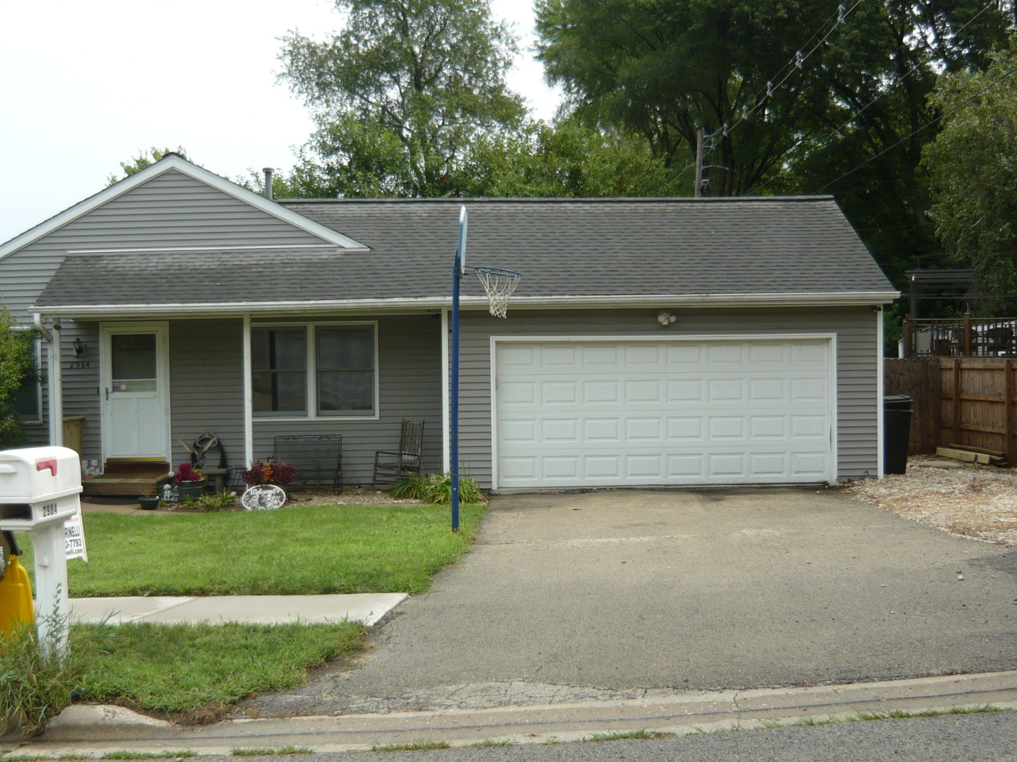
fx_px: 1322
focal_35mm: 45
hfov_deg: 42.1
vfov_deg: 32.2
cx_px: 508
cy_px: 381
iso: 100
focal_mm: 5.5
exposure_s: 1/800
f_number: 2.8
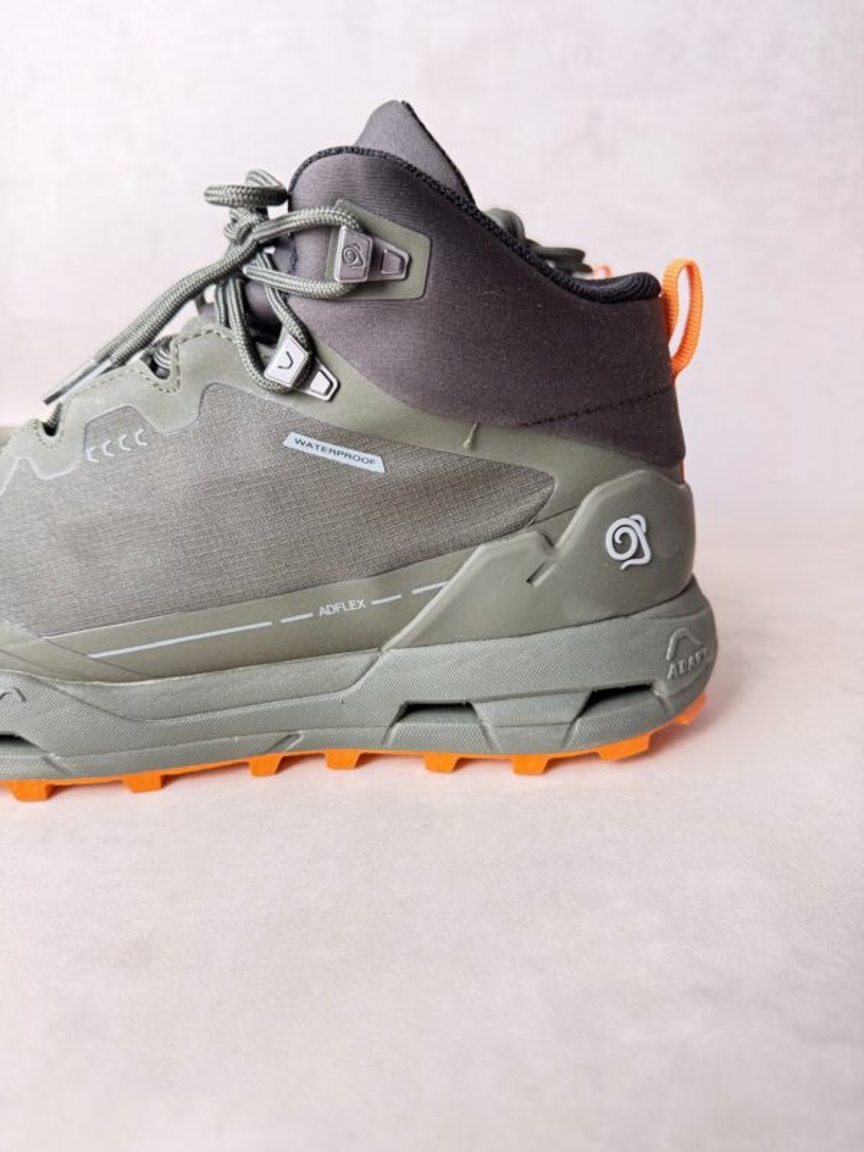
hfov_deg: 56.8
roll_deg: -0.4
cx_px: 432
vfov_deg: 71.6
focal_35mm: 24
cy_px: 576
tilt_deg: -19.5
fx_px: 799
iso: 400
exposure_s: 1/100
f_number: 1.78
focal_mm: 6.76
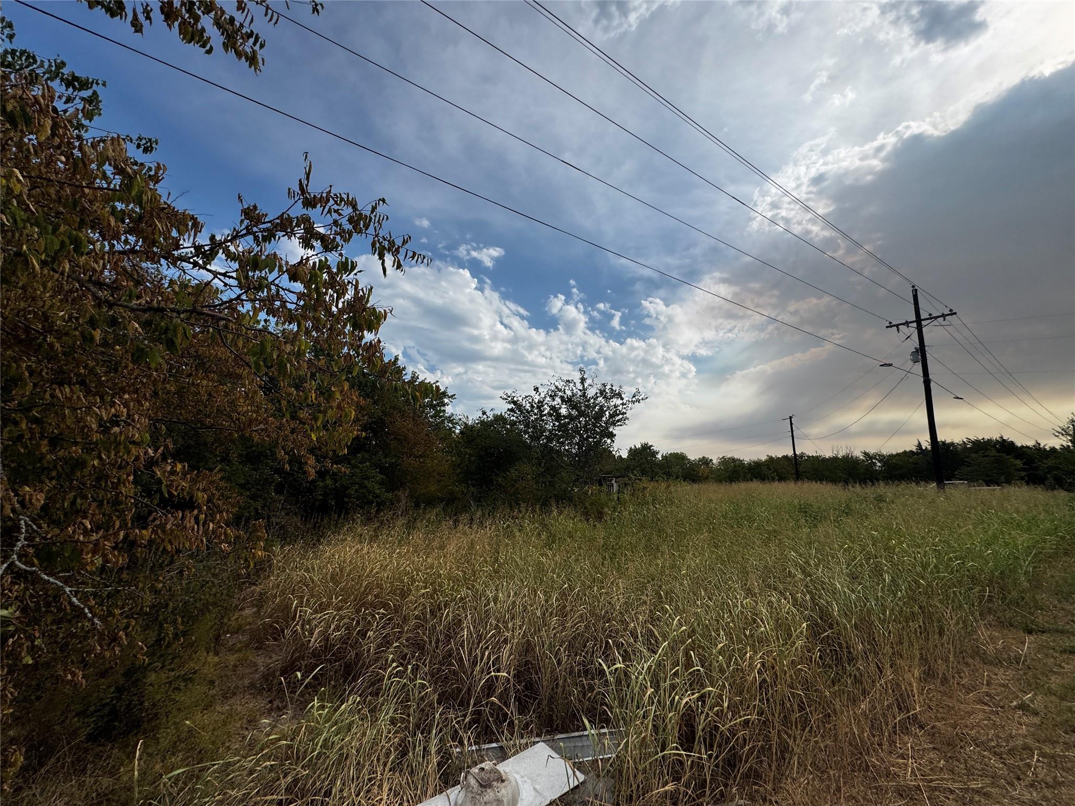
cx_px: 538
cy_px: 403
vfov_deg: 85.7
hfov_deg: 102.1
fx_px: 435
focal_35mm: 14
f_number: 2.2
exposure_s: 1/2985
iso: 50
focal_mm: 2.22
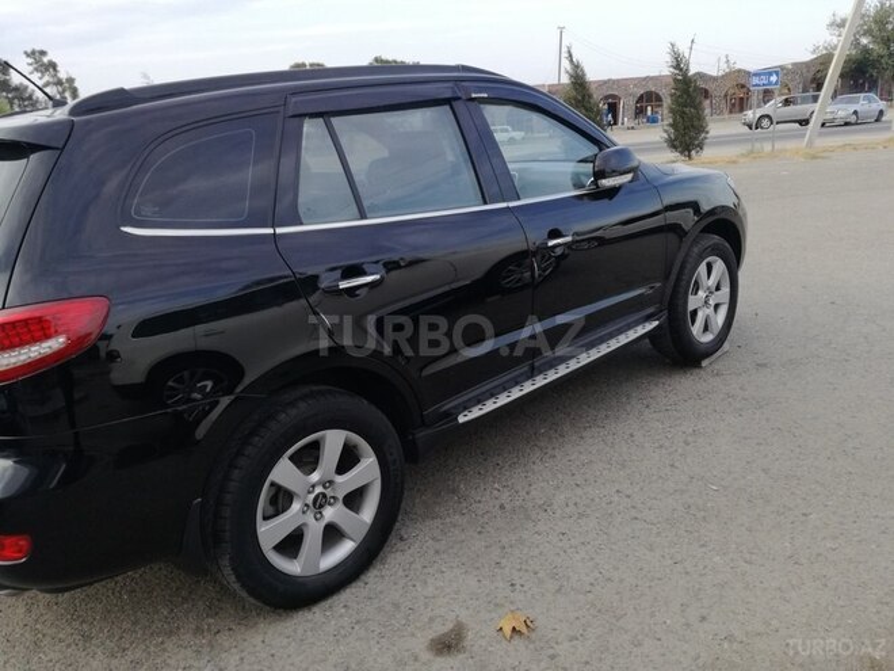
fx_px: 697
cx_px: 447
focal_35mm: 27
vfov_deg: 51.4
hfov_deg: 65.3
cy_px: 336
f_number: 2
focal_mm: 3.79
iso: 50
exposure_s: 1/191
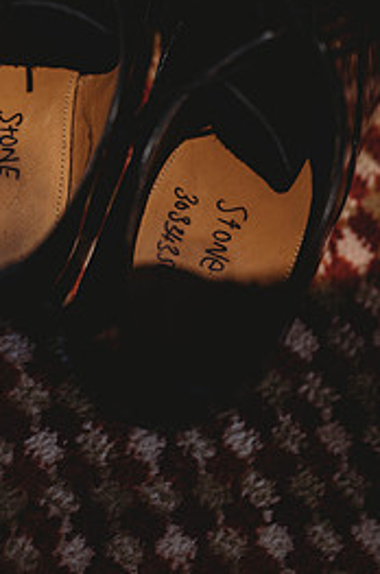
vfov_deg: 33.3
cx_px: 132
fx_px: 955
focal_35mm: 60
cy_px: 214
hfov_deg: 22.4
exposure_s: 1/125
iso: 2200
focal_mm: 35
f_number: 1.8
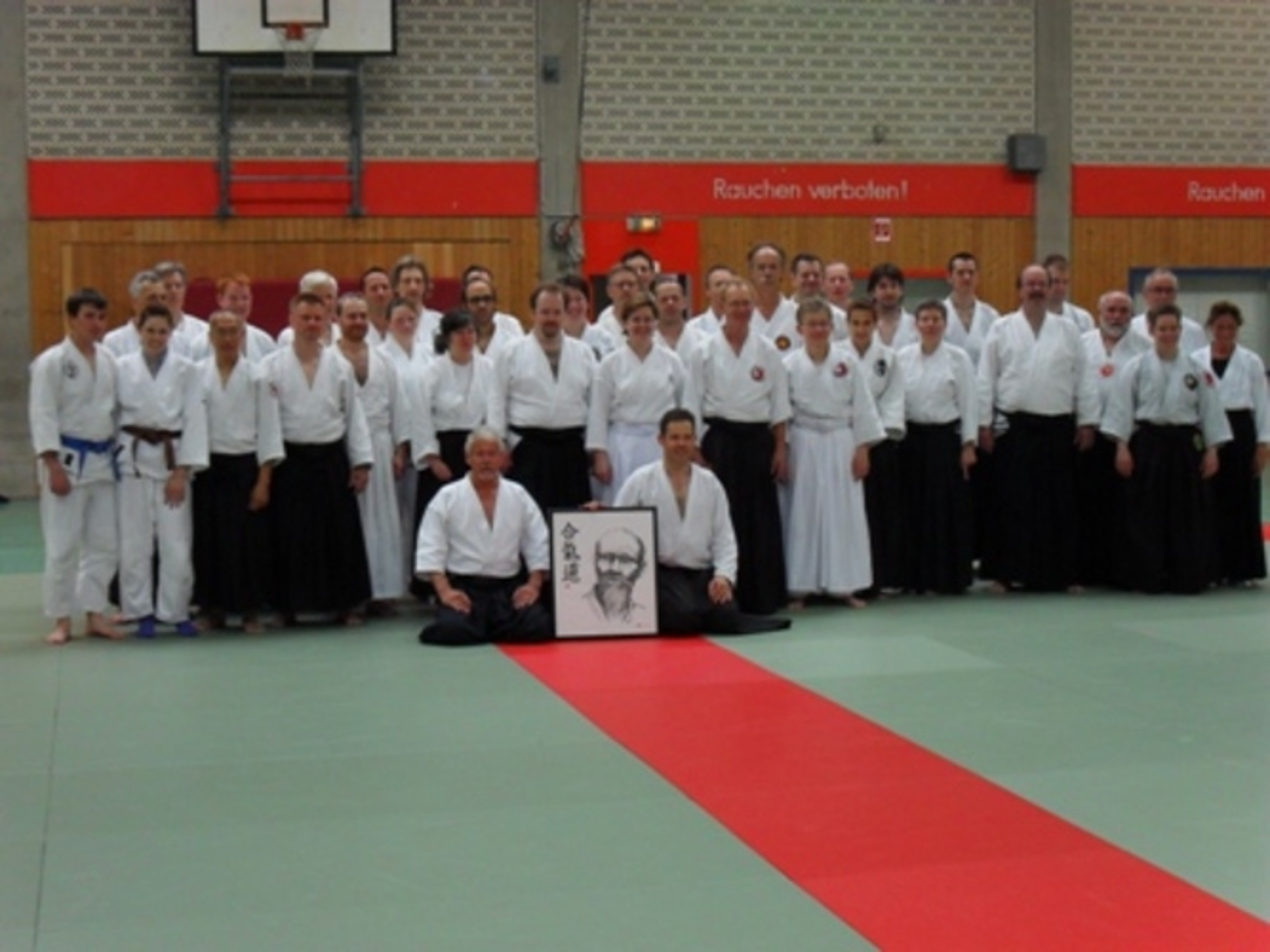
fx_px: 2091
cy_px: 476
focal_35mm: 57
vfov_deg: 25.7
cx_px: 635
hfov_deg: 33.8
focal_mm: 10.1
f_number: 4.3
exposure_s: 1/60
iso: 200
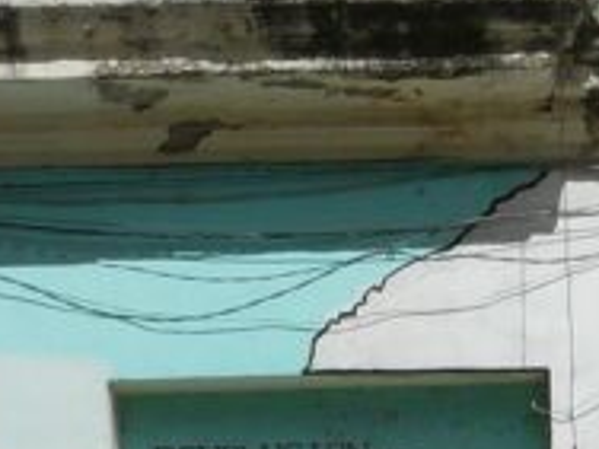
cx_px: 548
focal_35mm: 112
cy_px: 874
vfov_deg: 11.9
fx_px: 1938
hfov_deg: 17.3
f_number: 5
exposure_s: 1/1300
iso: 100
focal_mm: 4.6
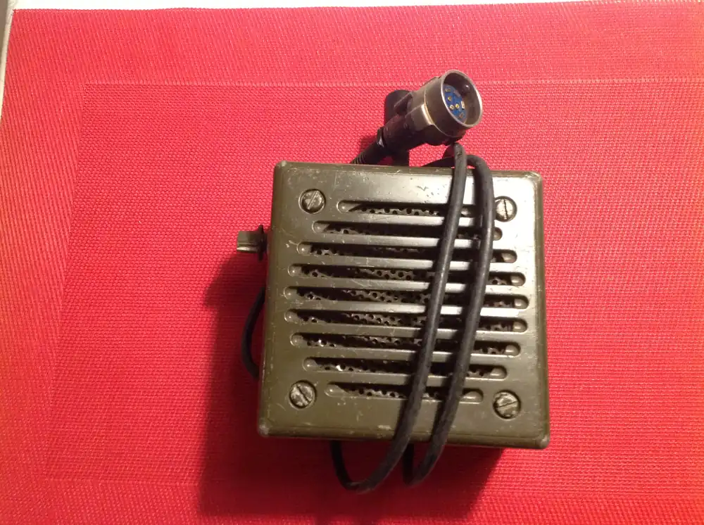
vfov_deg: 40.6
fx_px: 710
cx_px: 352
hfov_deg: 52.7
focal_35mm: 35
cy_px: 262
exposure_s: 1/15
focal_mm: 4.28
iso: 400
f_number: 2.4
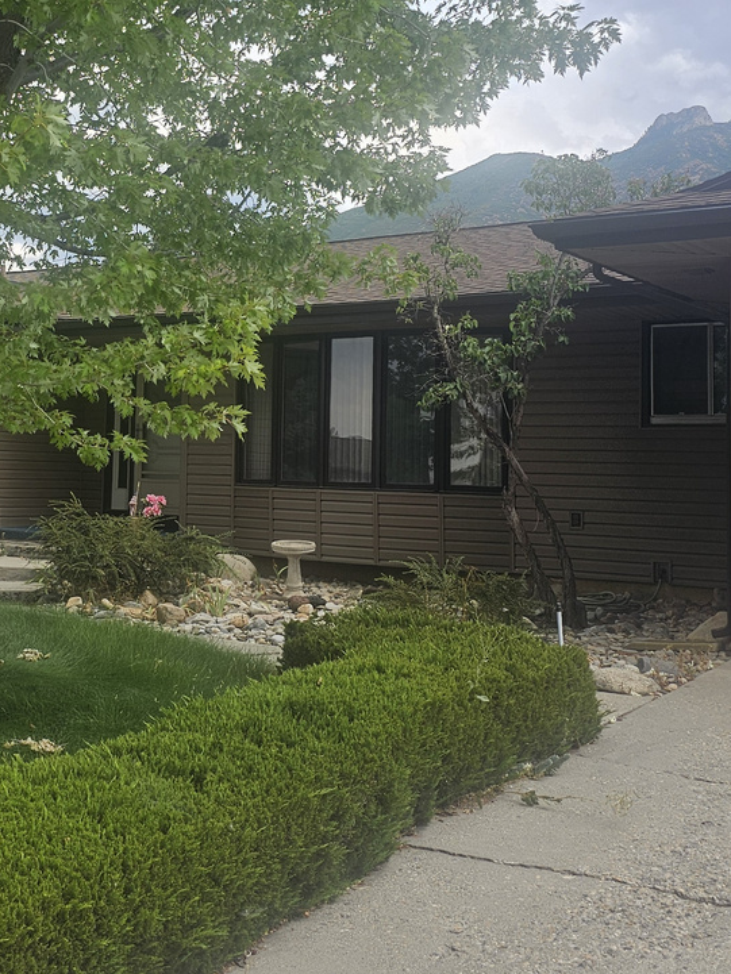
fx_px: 1379
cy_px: 357
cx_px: 112
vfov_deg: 38.6
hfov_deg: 28.8
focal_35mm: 49
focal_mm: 6.3
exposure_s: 1/366
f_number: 1.7
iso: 10
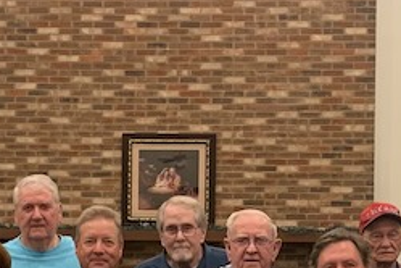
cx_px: 140
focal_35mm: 111
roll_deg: -0.4
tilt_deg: -1.3
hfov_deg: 18.4
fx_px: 1236
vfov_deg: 12.2
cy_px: 278
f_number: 1.8
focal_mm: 4.25
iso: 400
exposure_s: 1/40
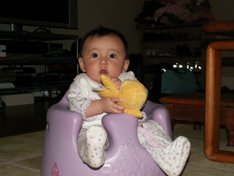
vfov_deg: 26.6
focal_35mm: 55
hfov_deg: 34.9
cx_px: 117
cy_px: 88
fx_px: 372
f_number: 3.2
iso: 160
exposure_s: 1/40
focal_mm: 9.09
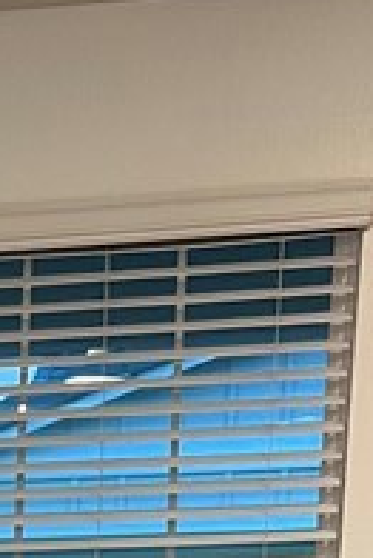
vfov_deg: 12.0
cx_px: -353
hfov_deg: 9.2
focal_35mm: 141
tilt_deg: -13.5
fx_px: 2187
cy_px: 1290
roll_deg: +1.4
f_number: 1.5
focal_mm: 5.7
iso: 80
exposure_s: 1/60
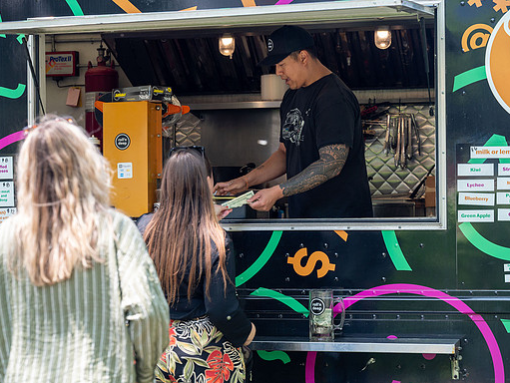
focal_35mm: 97
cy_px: 192
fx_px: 1430
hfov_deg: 20.2
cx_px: 228
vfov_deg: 15.3
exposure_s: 1/320
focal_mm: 89
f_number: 4
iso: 400
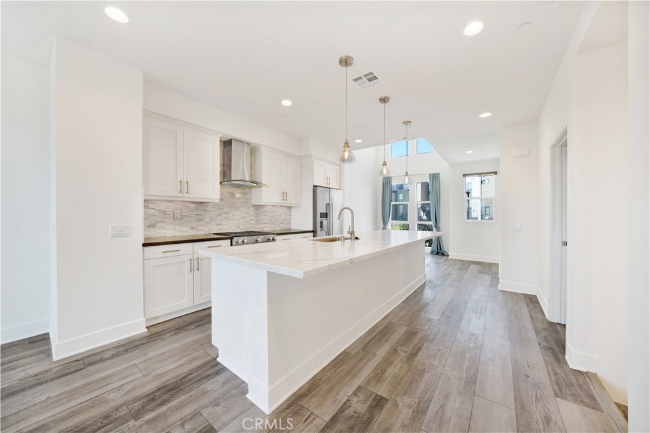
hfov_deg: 112.6
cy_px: 216
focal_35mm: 12
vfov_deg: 90.0
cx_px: 325
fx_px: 217
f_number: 7.1
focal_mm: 12
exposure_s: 1/60
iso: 400
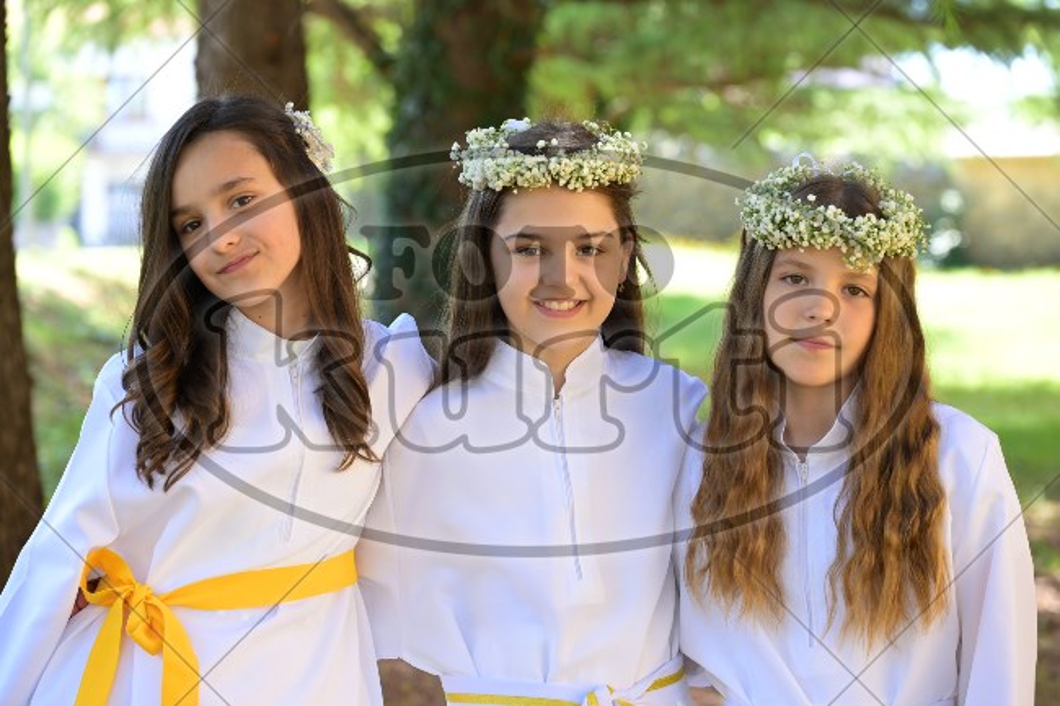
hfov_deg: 17.8
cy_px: 353
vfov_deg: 11.9
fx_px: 3385
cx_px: 530
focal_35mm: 115
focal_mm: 115
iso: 640
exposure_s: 1/160
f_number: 5.6
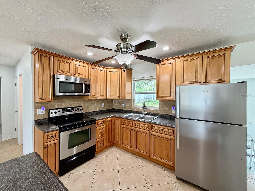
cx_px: 128
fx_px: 103
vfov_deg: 85.7
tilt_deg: -1.4
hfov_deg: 102.1
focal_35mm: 14
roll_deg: +0.1
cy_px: 96
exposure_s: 1/120
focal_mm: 2.22
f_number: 2.2
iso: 250
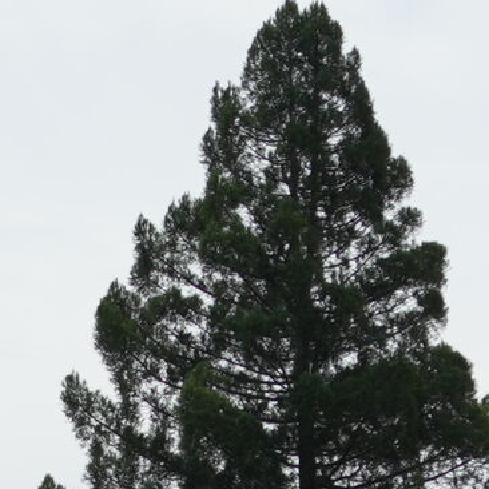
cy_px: 1697
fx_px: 8007
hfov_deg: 3.5
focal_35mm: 501
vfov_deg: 3.4
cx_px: -41
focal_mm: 50
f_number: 5.6
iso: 100
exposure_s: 1/640
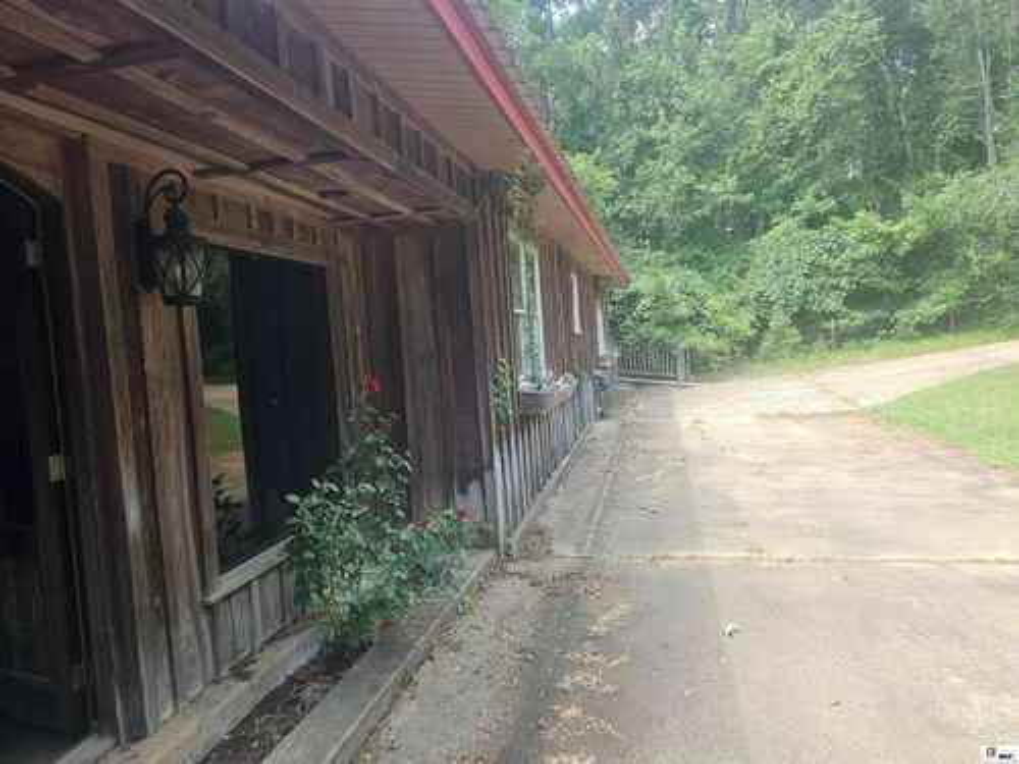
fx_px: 677
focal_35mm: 23
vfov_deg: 58.9
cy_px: 382
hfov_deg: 73.9
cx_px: 510
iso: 40
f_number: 1.7
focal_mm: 6.3
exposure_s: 1/149
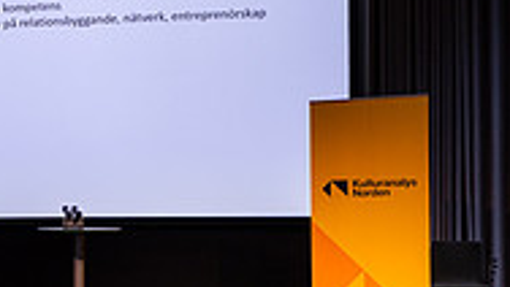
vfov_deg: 10.7
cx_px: -228
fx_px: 1529
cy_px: 221
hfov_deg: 17.3
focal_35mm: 113
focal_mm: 35
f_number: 1.4
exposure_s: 1/200
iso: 250
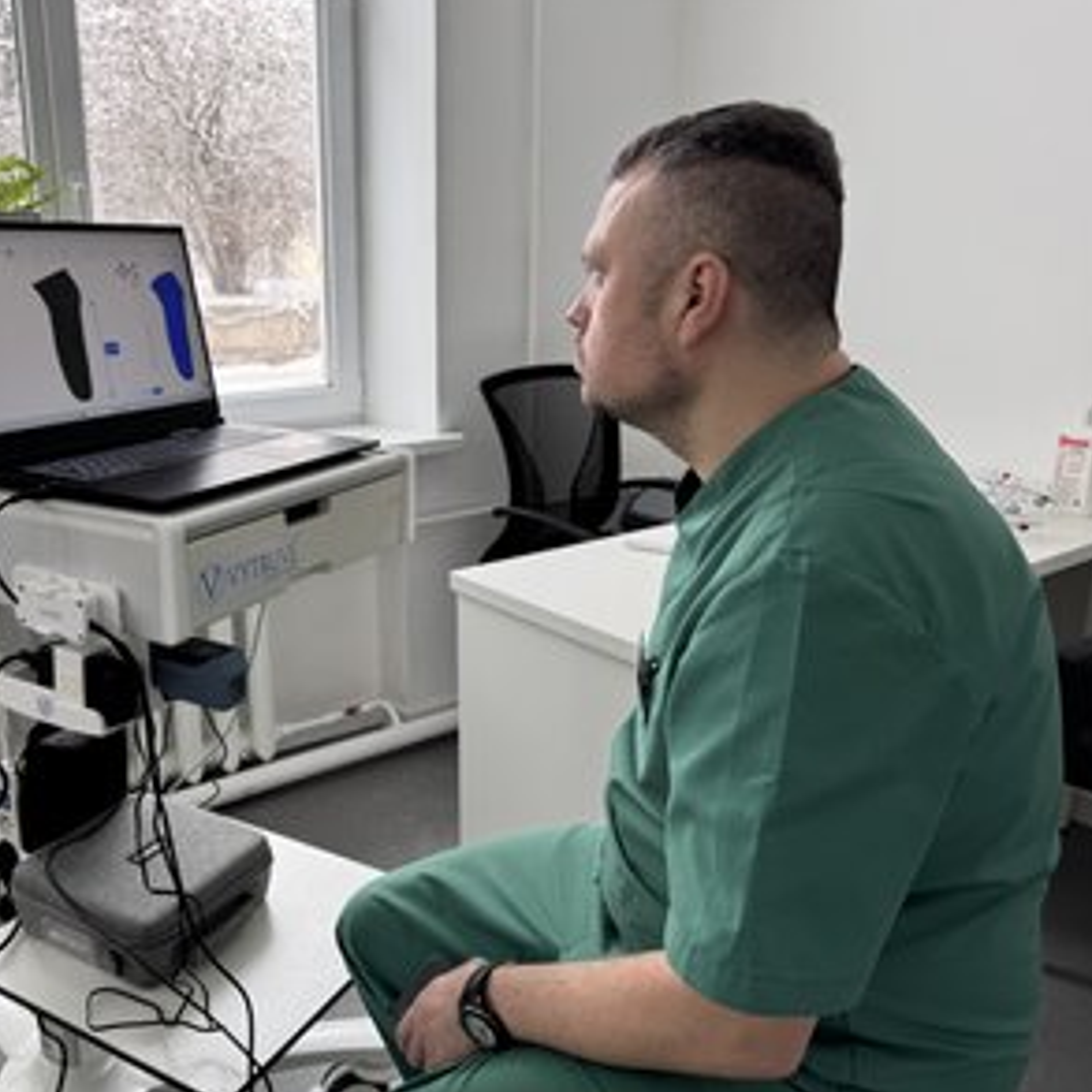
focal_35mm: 29
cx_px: 373
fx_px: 1035
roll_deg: +1.3
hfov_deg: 54.6
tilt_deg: -13.6
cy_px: 537
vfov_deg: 55.6
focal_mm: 6.76
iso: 80
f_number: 1.78
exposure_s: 1/121
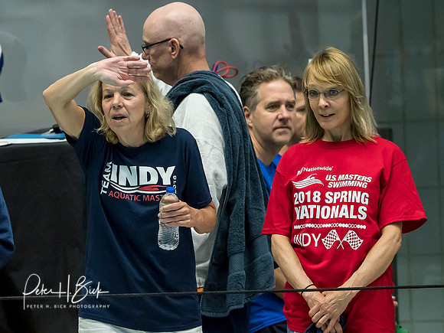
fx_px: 8292
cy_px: 207
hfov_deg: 3.1
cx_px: 127
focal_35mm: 646
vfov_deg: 2.3
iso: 3200
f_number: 2.8
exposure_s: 1/800
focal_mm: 200
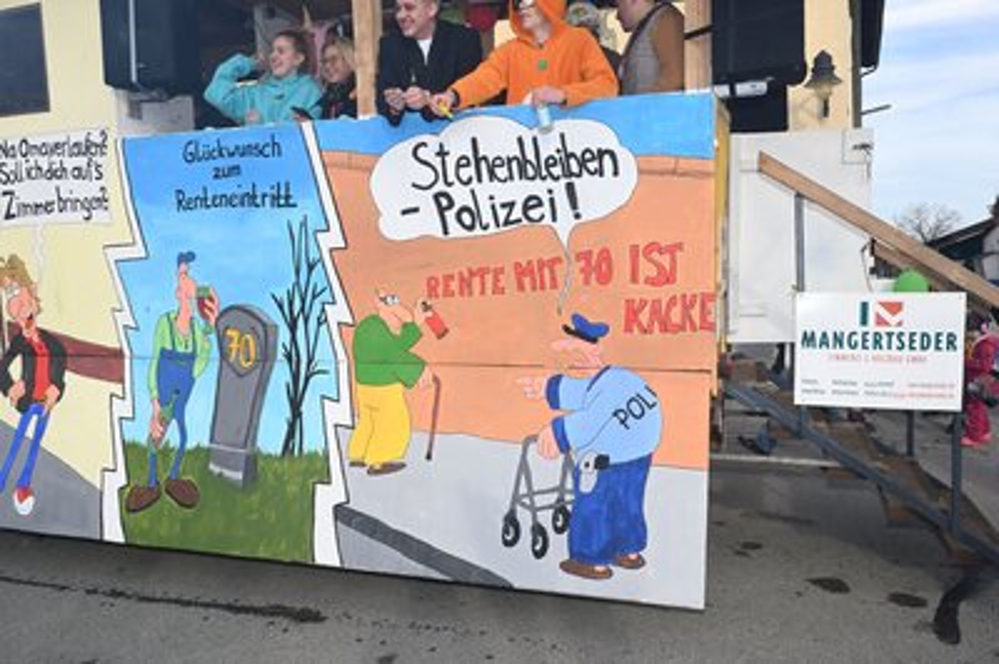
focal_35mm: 29
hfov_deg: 63.7
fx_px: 804
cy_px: 332
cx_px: 500
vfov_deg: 44.9
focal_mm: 29
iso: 1000
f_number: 22
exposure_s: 1/200
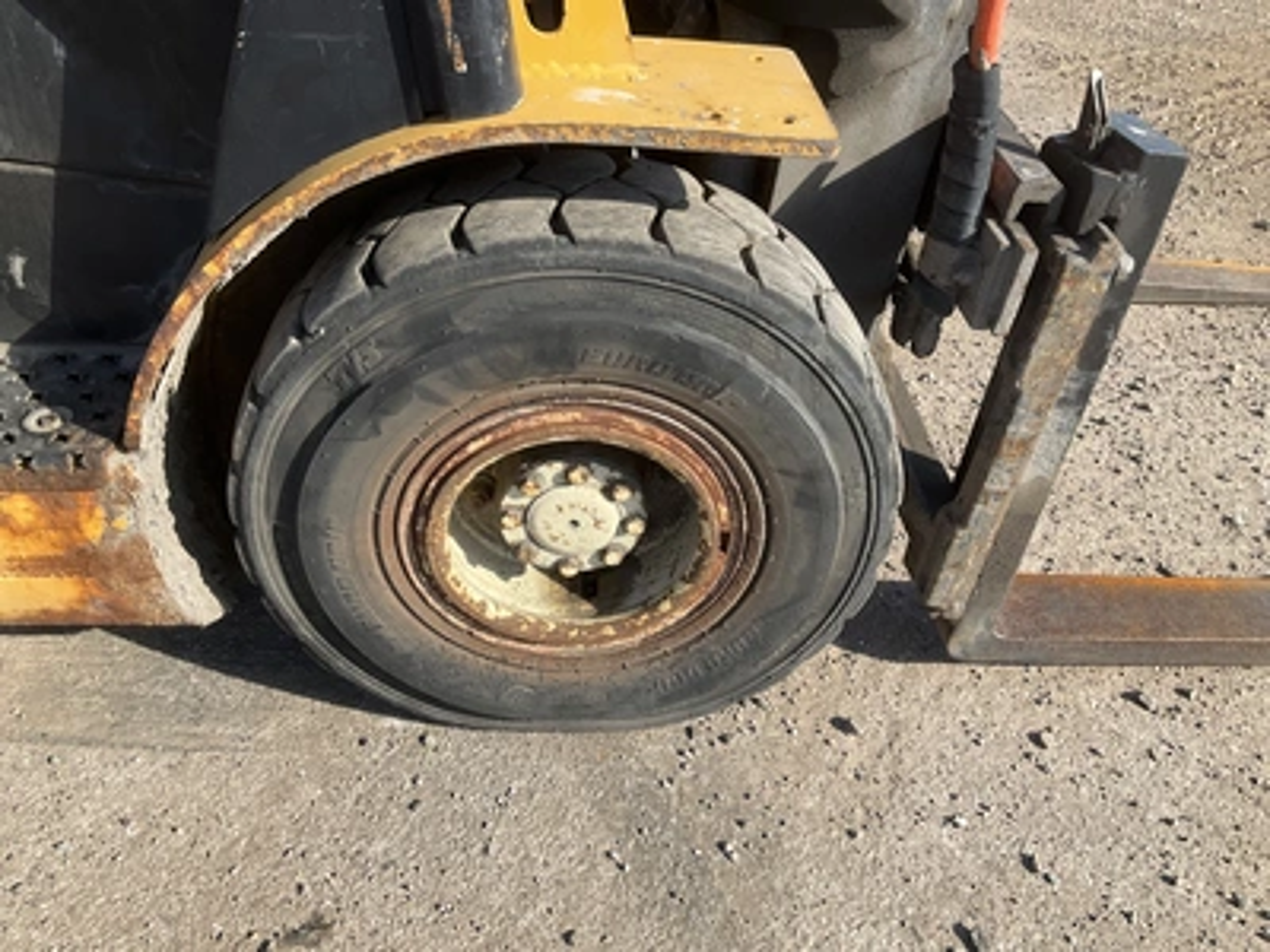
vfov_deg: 48.2
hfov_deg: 61.7
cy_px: 476
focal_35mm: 29
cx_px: 635
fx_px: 1064
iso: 25
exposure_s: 1/781
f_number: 1.8
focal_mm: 3
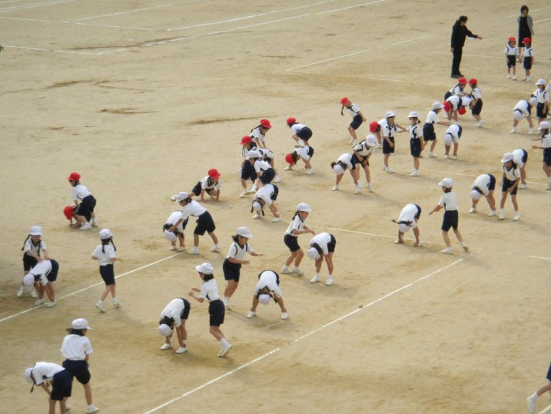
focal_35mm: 123
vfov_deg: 12.1
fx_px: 1958
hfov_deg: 16.0
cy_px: 207
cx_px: 276
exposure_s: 1/641
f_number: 5.5
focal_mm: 22.1
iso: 200
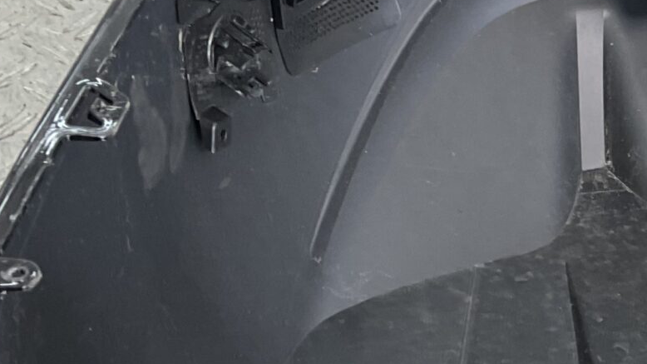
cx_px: 880
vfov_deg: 11.6
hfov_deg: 18.8
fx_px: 1784
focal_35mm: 104
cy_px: 121
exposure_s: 1/108
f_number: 1.8
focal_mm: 3
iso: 16
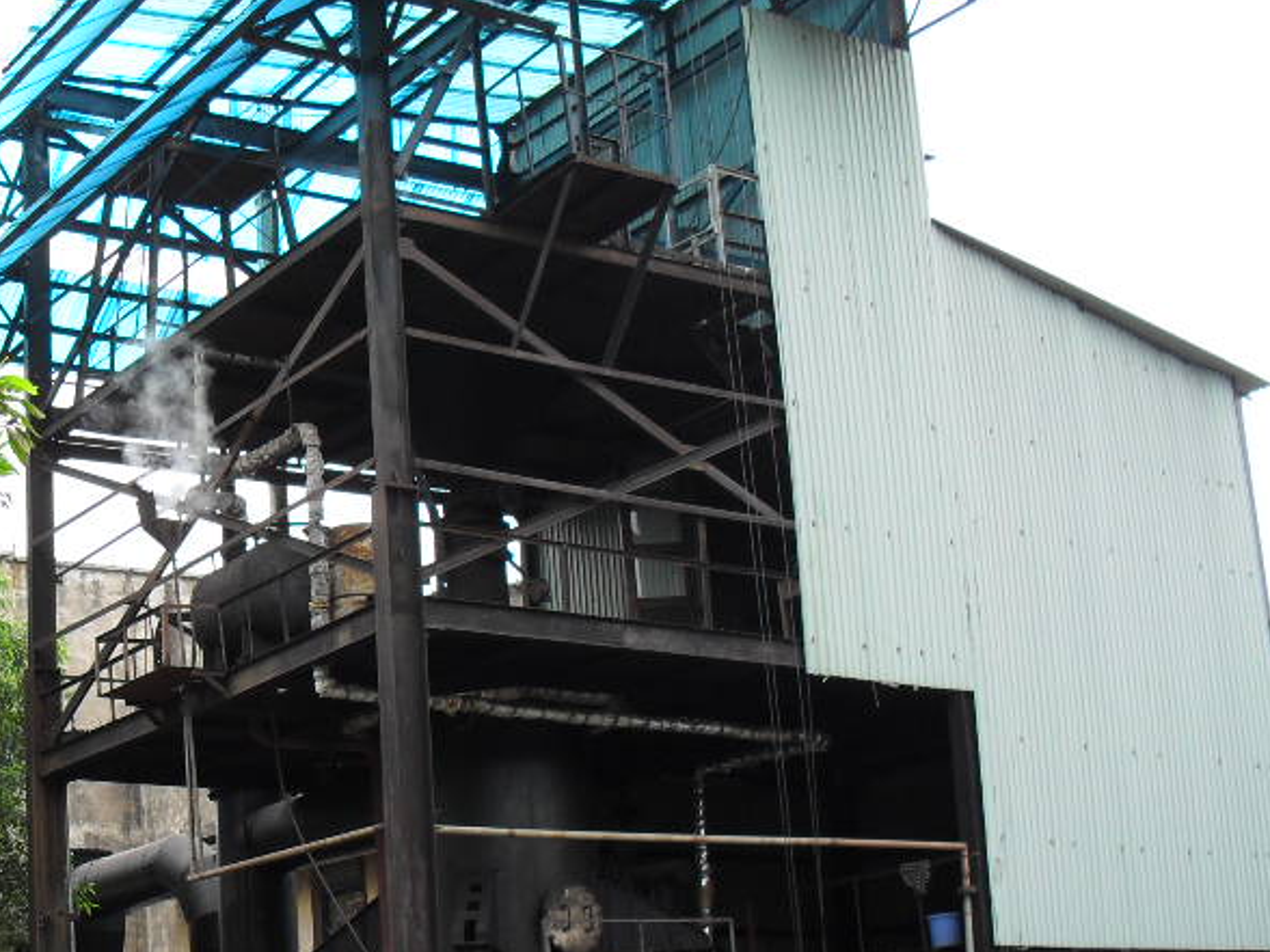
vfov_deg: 23.7
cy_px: 751
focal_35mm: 61
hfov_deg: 30.7
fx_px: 2238
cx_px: 205
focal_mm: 6.3
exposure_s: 1/180
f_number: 3.2
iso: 100
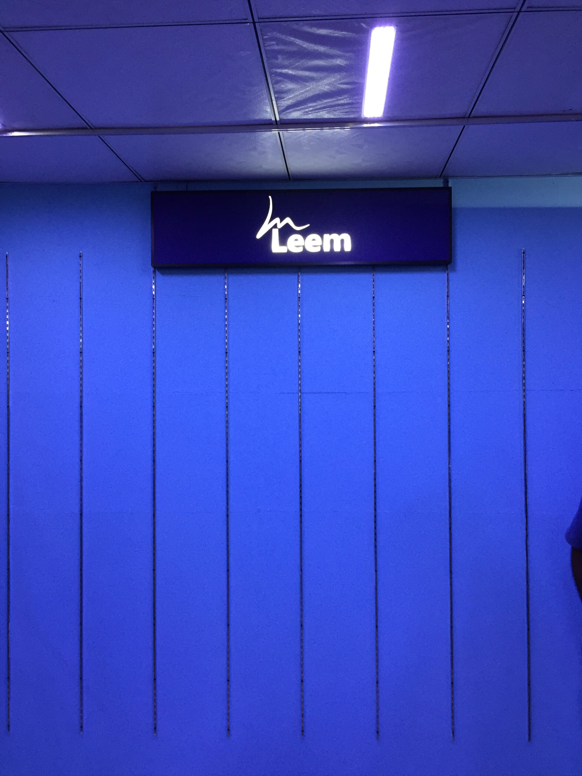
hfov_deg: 48.2
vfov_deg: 61.7
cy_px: 388
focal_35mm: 29
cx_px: 291
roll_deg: +0.9
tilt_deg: +1.3
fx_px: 650
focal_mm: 4.15
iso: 125
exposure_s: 1/33
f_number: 2.2
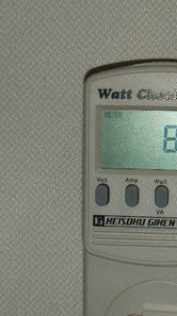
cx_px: 174
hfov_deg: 9.8
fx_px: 1028
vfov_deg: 17.4
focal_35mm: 123
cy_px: 158
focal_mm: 12.8
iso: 400
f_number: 5.9
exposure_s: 1/45
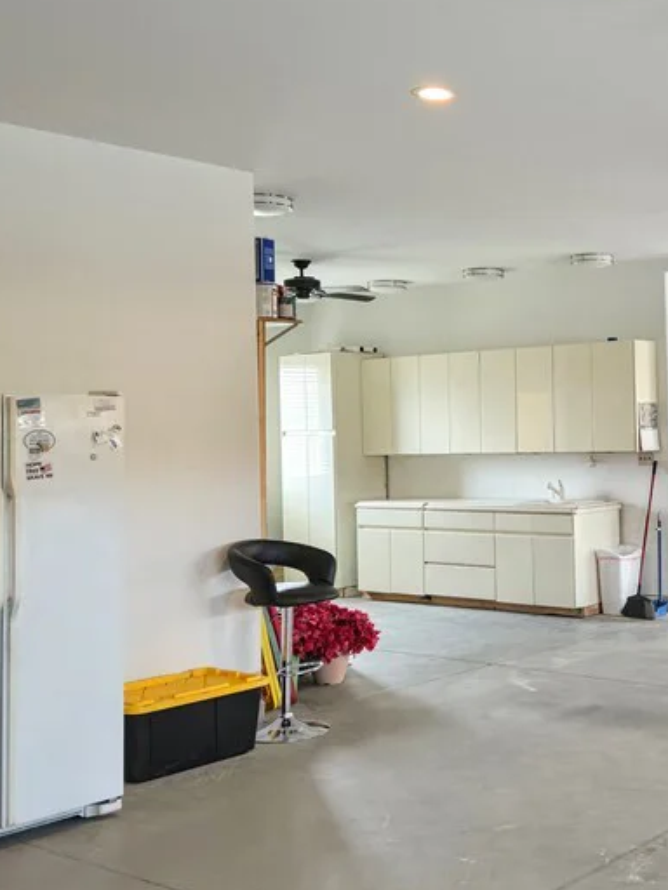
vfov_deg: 41.2
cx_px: 680
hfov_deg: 29.3
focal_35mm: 46
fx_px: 1184
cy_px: 419
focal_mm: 5.4
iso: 200
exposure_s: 1/120
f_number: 1.8
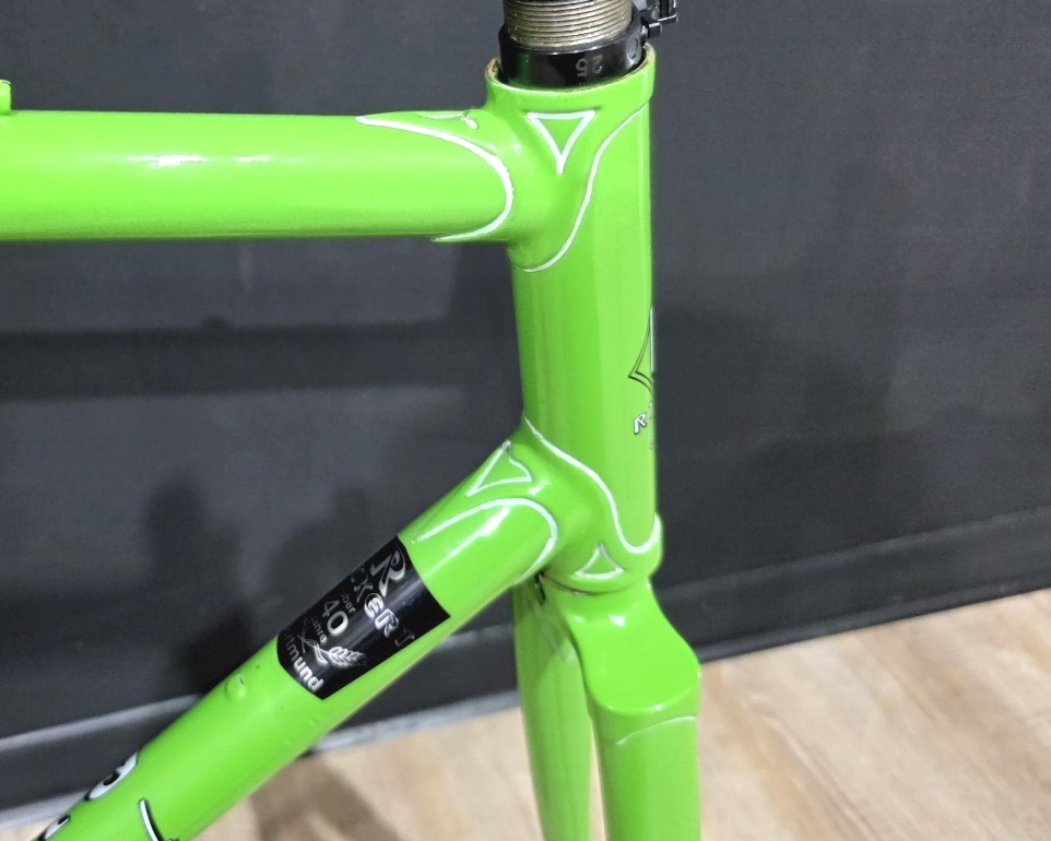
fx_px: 1089
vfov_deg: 42.1
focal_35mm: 35
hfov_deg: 50.3
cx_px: 321
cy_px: 345
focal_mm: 6.3
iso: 500
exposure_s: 1/100
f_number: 1.7
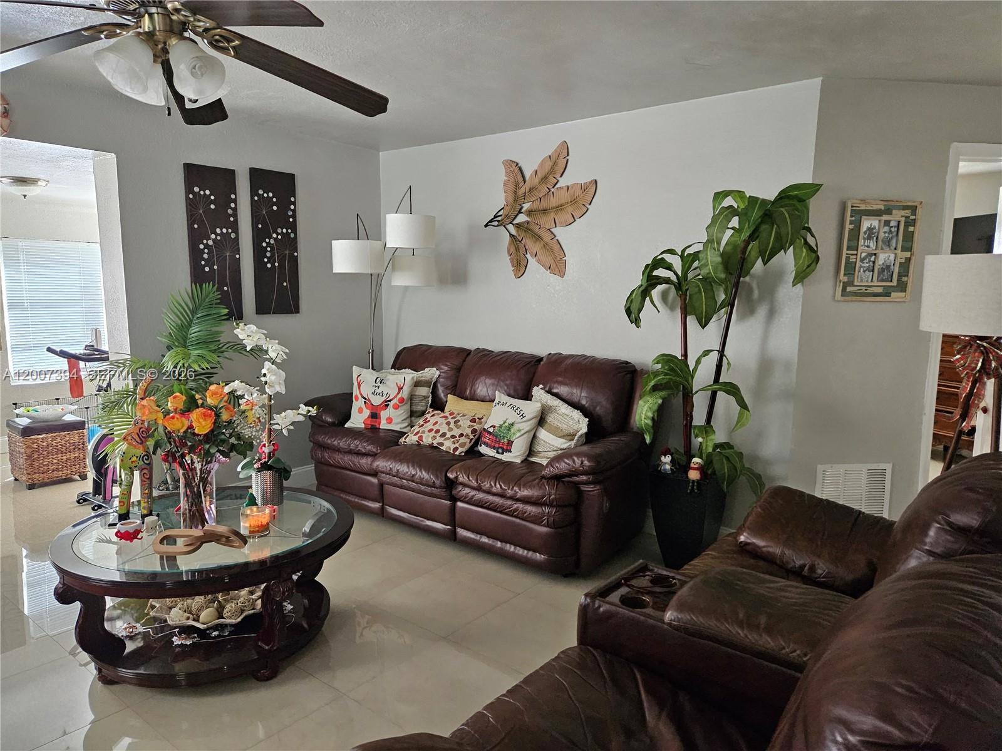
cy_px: 376
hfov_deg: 73.9
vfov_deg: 58.9
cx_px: 501
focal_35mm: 23
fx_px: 666
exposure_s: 1/240
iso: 1600
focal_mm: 5.4
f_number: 1.8
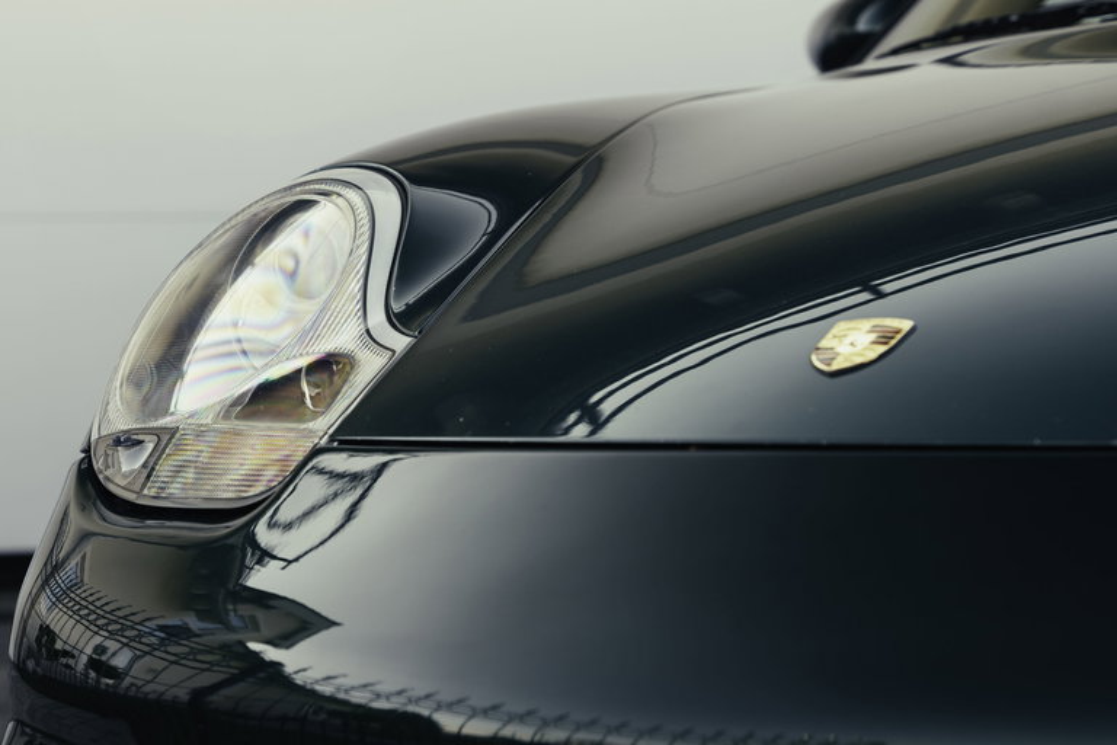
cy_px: 372
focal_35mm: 101
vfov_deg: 13.6
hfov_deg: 20.2
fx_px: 3134
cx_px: 558
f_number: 4
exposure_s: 1/80
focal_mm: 67.6
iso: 100
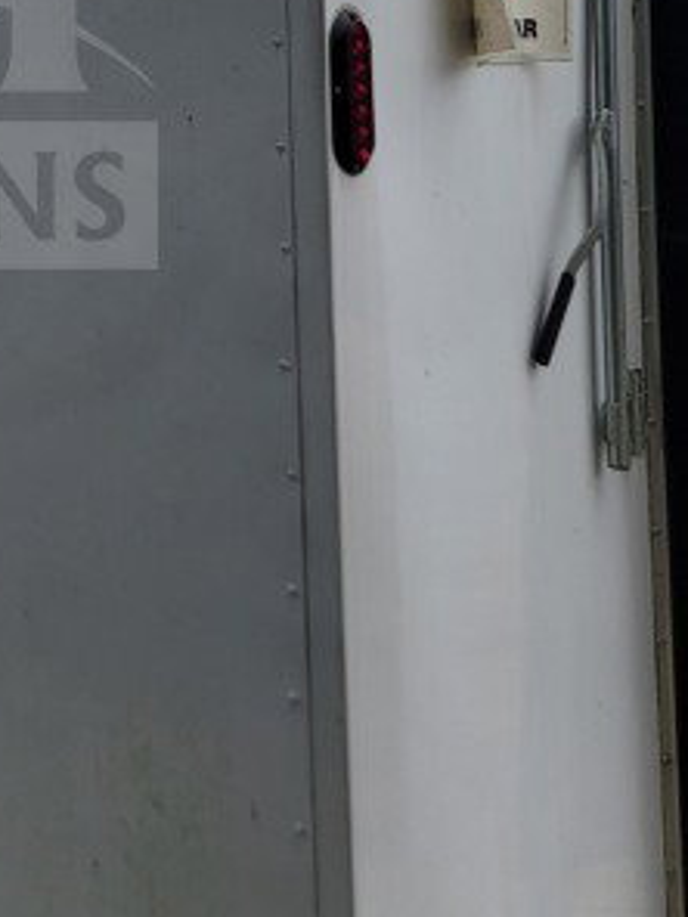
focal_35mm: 66
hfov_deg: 20.4
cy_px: 23
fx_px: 1749
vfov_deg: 27.8
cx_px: -192
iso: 16
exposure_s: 1/777
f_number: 1.8
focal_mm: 6.7
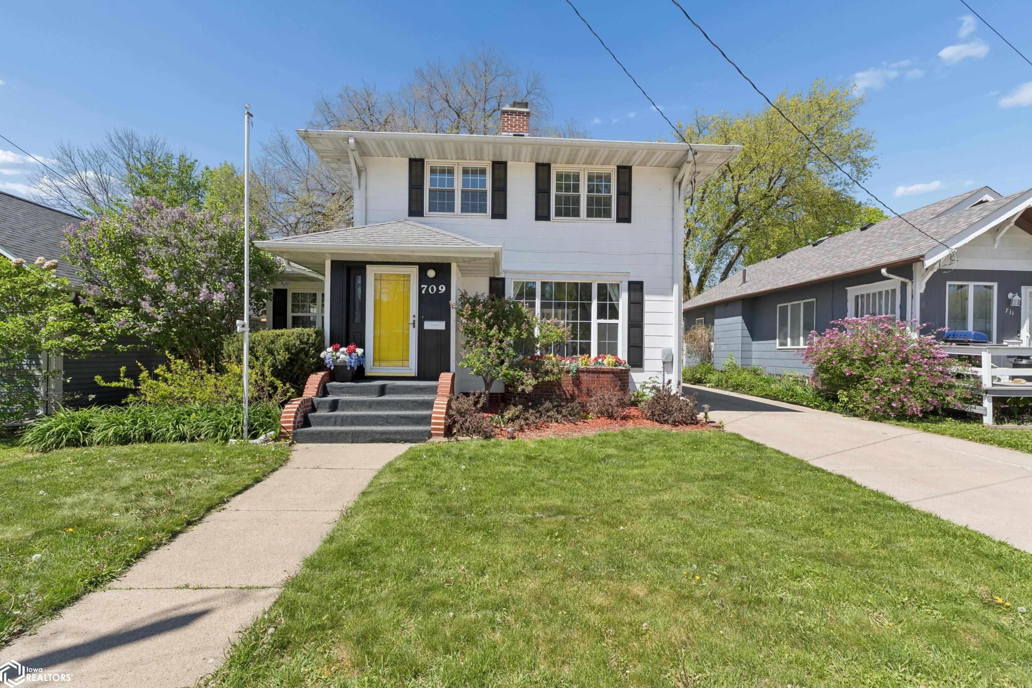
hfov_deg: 100.4
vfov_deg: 77.3
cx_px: 516
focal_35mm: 15
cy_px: 344
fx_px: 430
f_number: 8
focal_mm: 10
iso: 125
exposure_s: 1/320
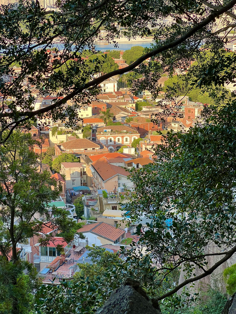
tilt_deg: -12.7
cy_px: 157
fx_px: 700
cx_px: 118
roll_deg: +0.7
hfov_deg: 19.1
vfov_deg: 25.3
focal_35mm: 77
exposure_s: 1/150
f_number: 2.8
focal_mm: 9
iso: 32
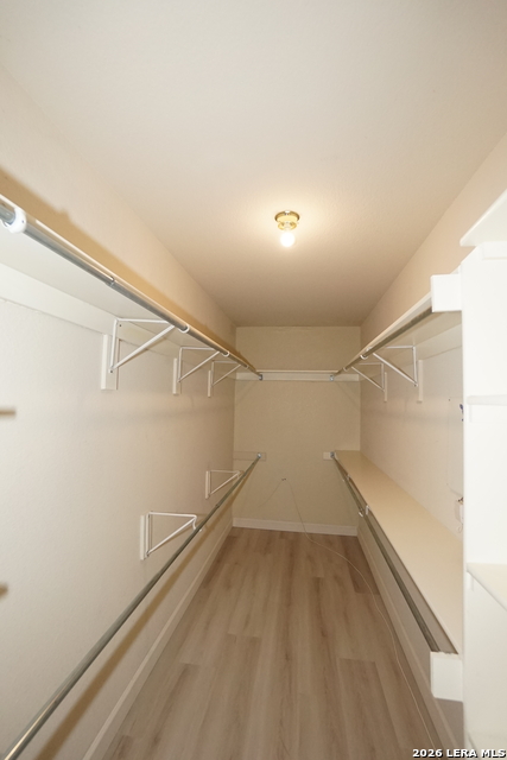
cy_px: 380
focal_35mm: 15
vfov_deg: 100.4
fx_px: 317
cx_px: 254
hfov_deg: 77.4
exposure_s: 1/160
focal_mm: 10
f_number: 4
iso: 1600
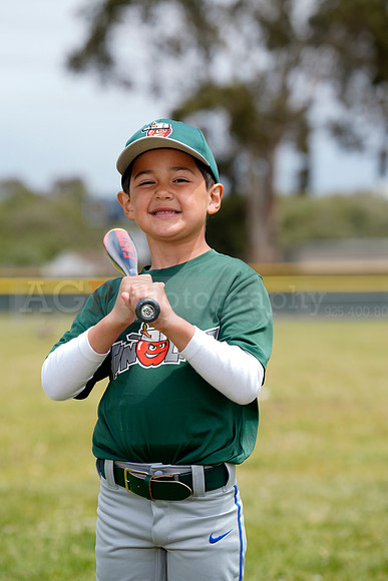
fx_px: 2326
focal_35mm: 144
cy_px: 290
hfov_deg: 9.5
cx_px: 194
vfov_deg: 14.2
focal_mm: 144
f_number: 4.5
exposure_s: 1/320
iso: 50
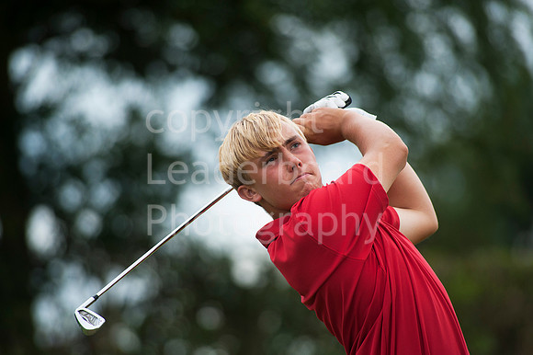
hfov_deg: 3.4
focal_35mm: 600
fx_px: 8878
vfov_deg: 2.3
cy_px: 178
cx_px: 266
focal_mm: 600
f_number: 5.6
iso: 800
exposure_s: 1/1250
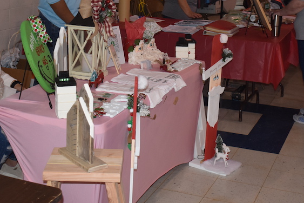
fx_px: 540
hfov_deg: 31.4
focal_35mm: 64
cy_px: 35
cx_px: 167
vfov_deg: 20.9
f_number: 4
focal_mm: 24
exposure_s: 1/125
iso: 900
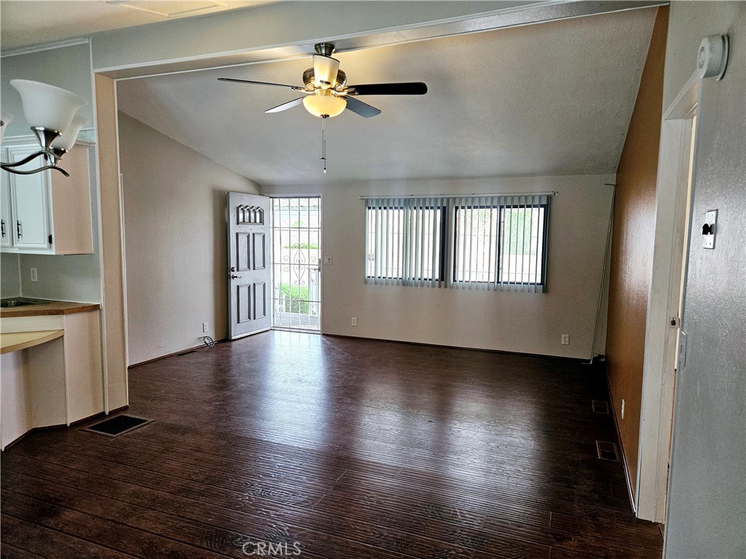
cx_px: 373
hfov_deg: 73.9
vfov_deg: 58.9
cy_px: 280
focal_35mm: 23
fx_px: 496
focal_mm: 5.4
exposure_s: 1/120
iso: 250
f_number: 1.8
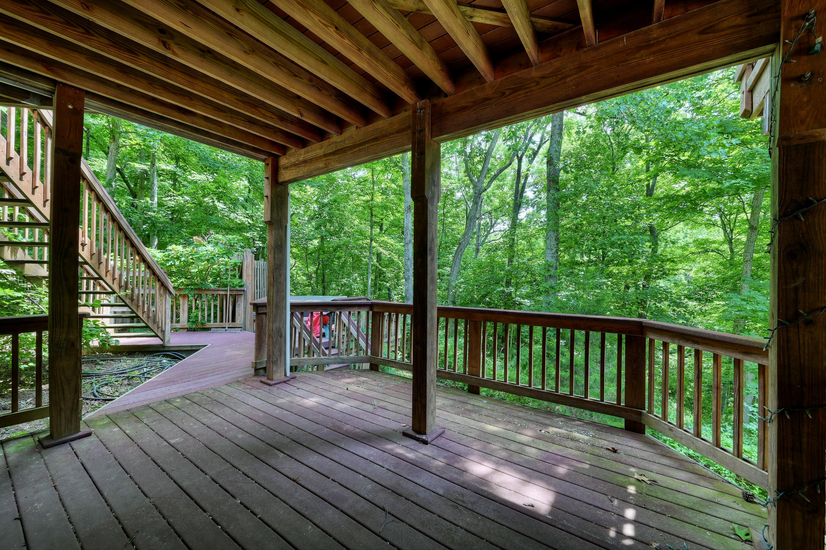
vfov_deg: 81.2
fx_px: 321
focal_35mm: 14
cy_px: 275
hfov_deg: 104.3
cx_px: 413
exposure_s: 1/3.33
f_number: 10
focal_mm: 14
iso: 100
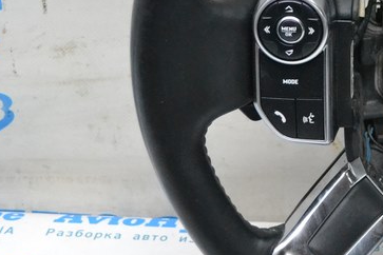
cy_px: 52
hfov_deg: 15.2
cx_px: 529
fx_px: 1351
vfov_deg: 10.8
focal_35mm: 127
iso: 3200
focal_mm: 30
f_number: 4.5
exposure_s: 1/320
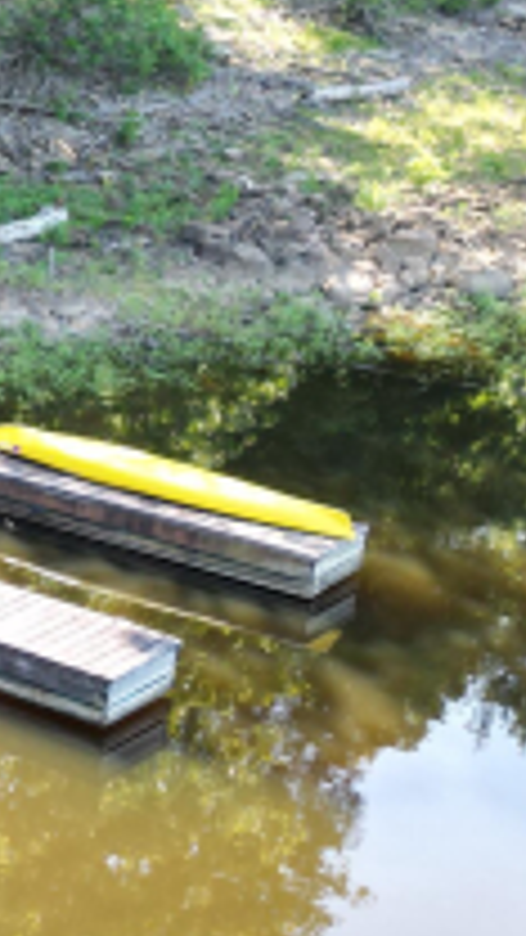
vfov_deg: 25.3
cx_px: -650
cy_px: 378
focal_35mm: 84
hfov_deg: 12.1
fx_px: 2083
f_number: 1.7
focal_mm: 6.72
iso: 130
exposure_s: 1/320
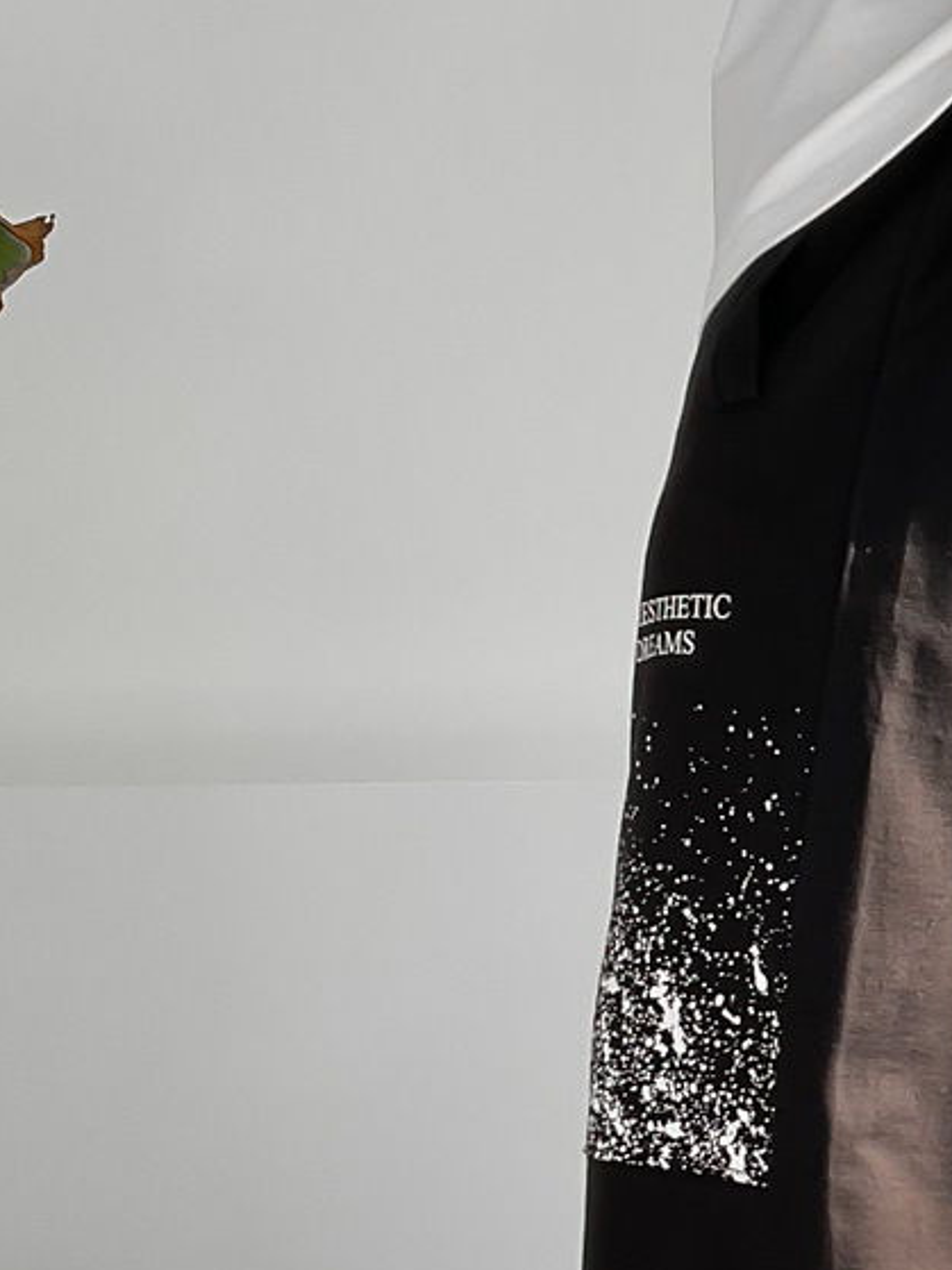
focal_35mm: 83
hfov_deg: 17.0
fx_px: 3045
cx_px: 1141
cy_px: 1086
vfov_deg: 23.1
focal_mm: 3
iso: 25
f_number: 1.8
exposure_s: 1/120
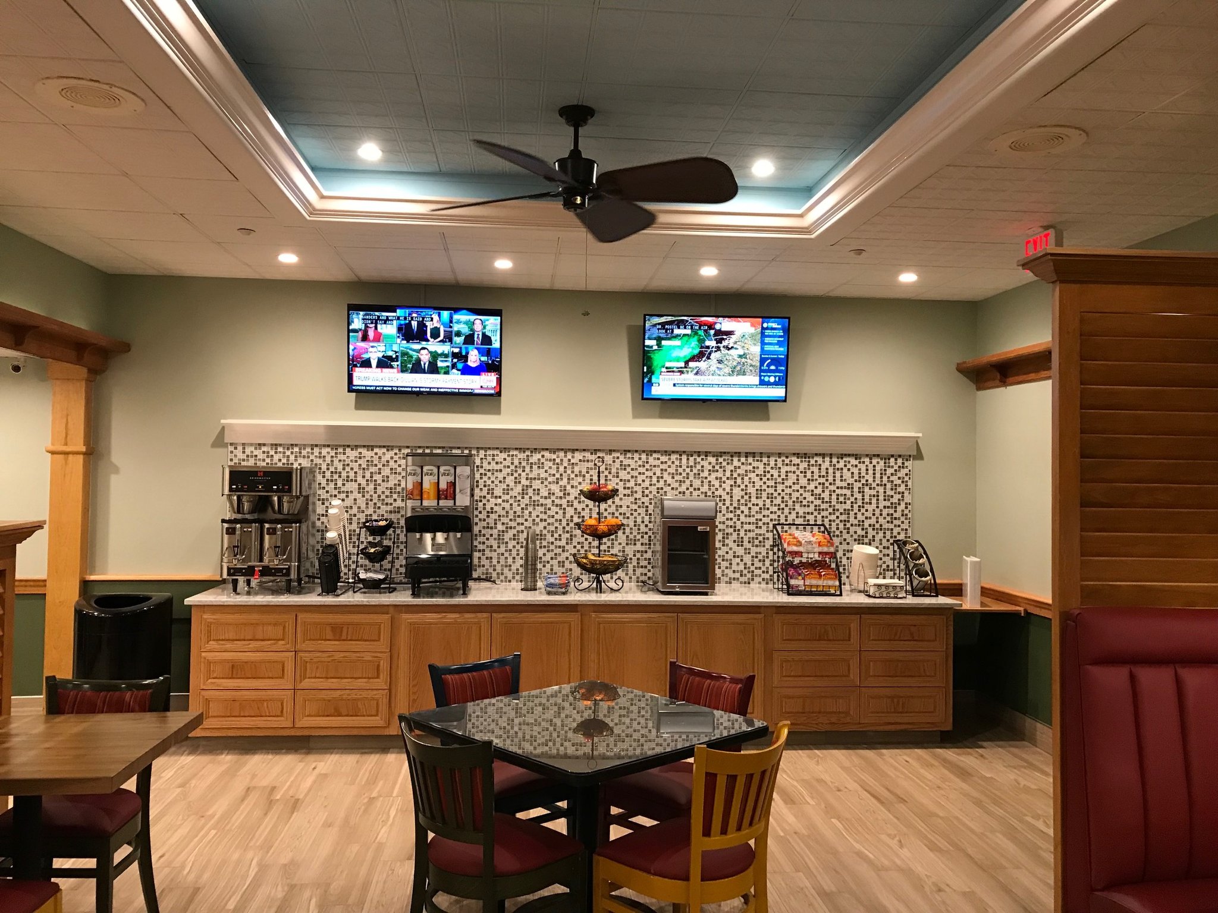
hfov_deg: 63.4
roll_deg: -0.1
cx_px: 609
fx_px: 985
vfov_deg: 49.7
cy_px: 456
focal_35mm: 28
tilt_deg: +1.7
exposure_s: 1/15
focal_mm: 3.99
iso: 50
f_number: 1.8
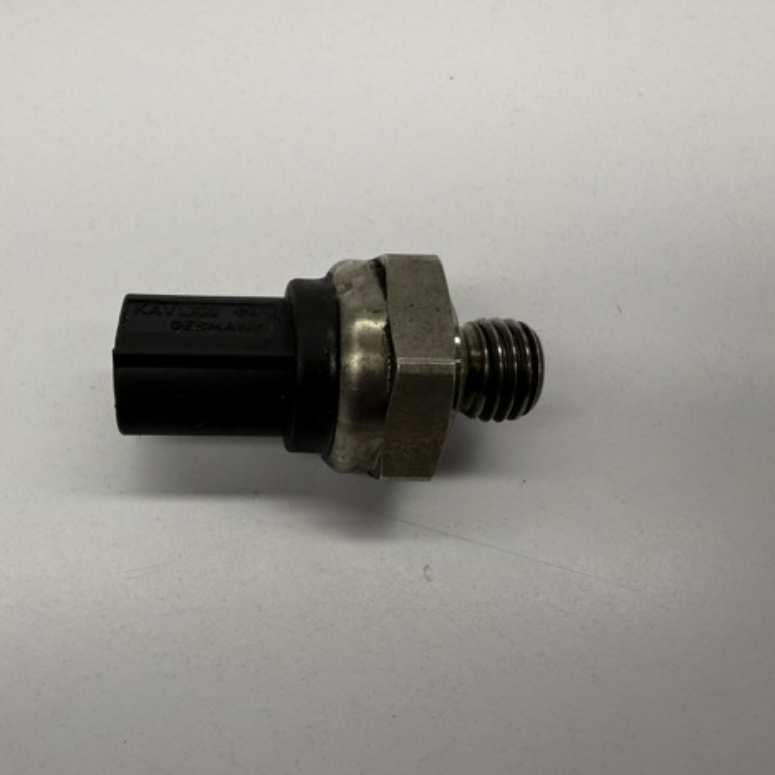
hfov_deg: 55.0
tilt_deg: -63.4
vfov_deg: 55.6
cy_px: 394
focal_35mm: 29
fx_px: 735
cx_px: 288
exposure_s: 1/497
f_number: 2.2
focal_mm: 2.22
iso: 40
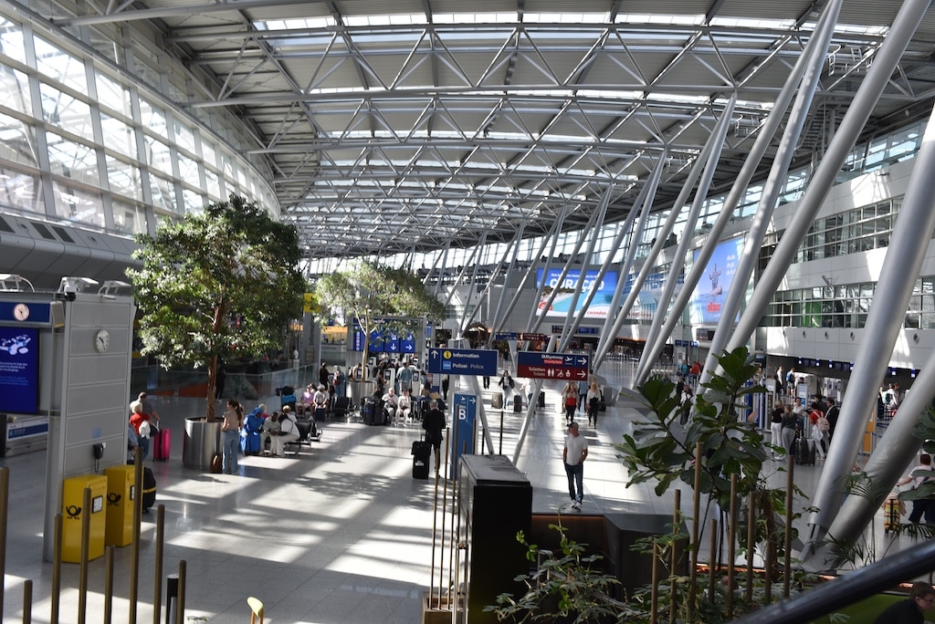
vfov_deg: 38.9
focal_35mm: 34
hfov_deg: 55.8
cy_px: 312
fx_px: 884
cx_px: 468
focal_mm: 34
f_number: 6.3
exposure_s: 1/160
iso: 500
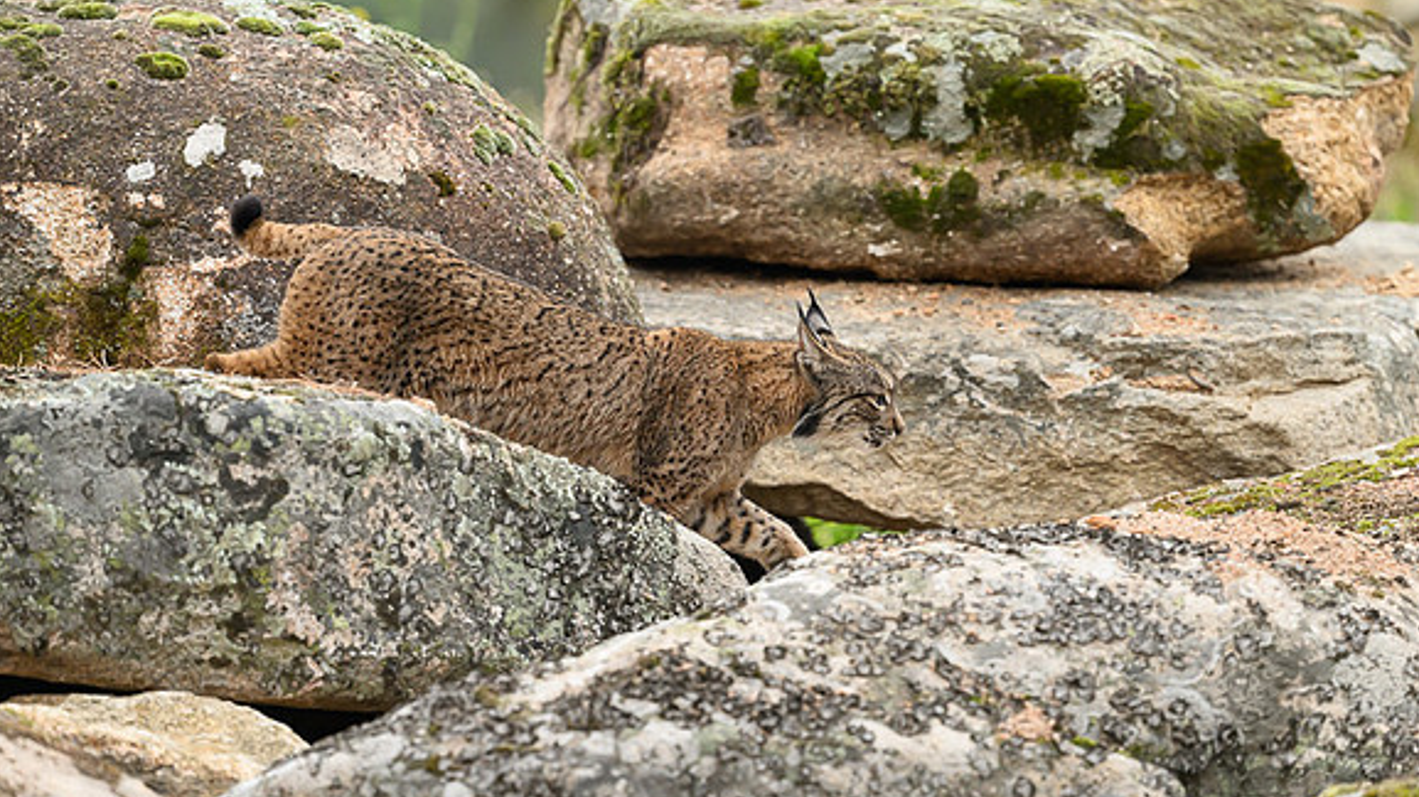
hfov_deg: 5.0
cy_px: 435
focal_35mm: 436
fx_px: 16398
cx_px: 687
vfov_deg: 2.8
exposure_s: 1/1000
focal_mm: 400
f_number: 4
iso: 1600
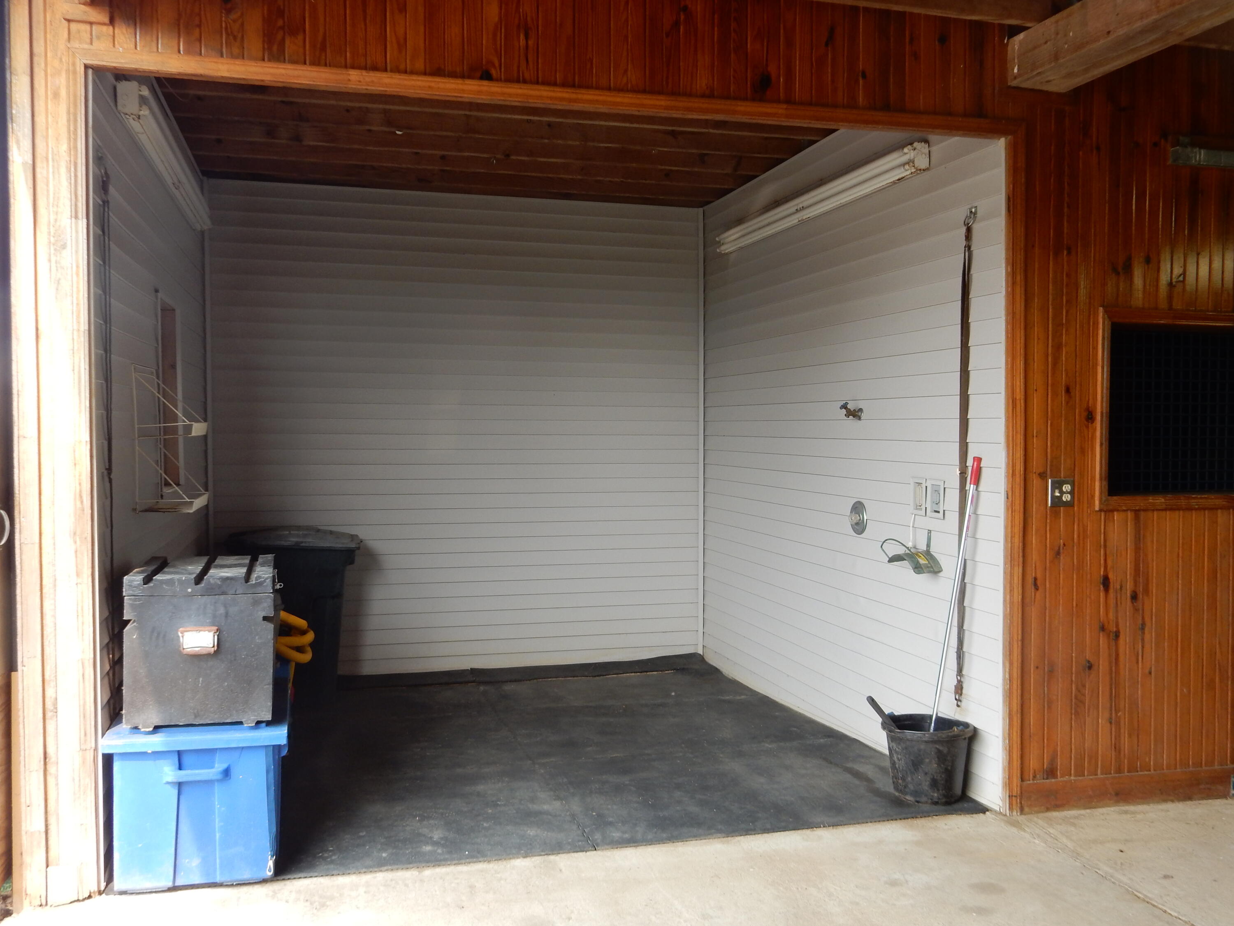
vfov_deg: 46.8
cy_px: 463
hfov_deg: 60.0
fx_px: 1069
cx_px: 617
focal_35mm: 30
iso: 125
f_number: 4
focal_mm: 5.4
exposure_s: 1/80
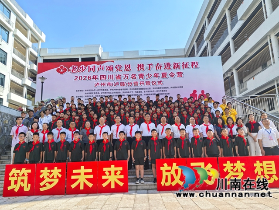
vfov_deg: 51.4
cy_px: 105
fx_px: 218
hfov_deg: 65.3
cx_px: 140
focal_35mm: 27
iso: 50
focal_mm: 5.52
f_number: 1.9
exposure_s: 1/2732
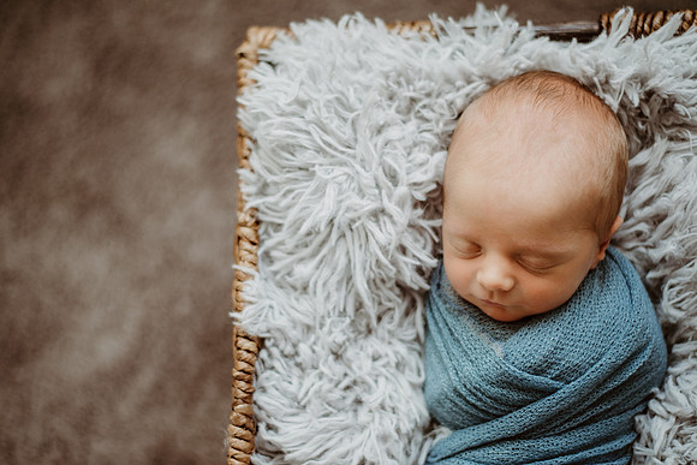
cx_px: 348
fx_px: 1005
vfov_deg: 26.0
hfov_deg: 38.2
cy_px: 232
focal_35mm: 52
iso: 400
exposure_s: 1/200
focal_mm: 50
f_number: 2
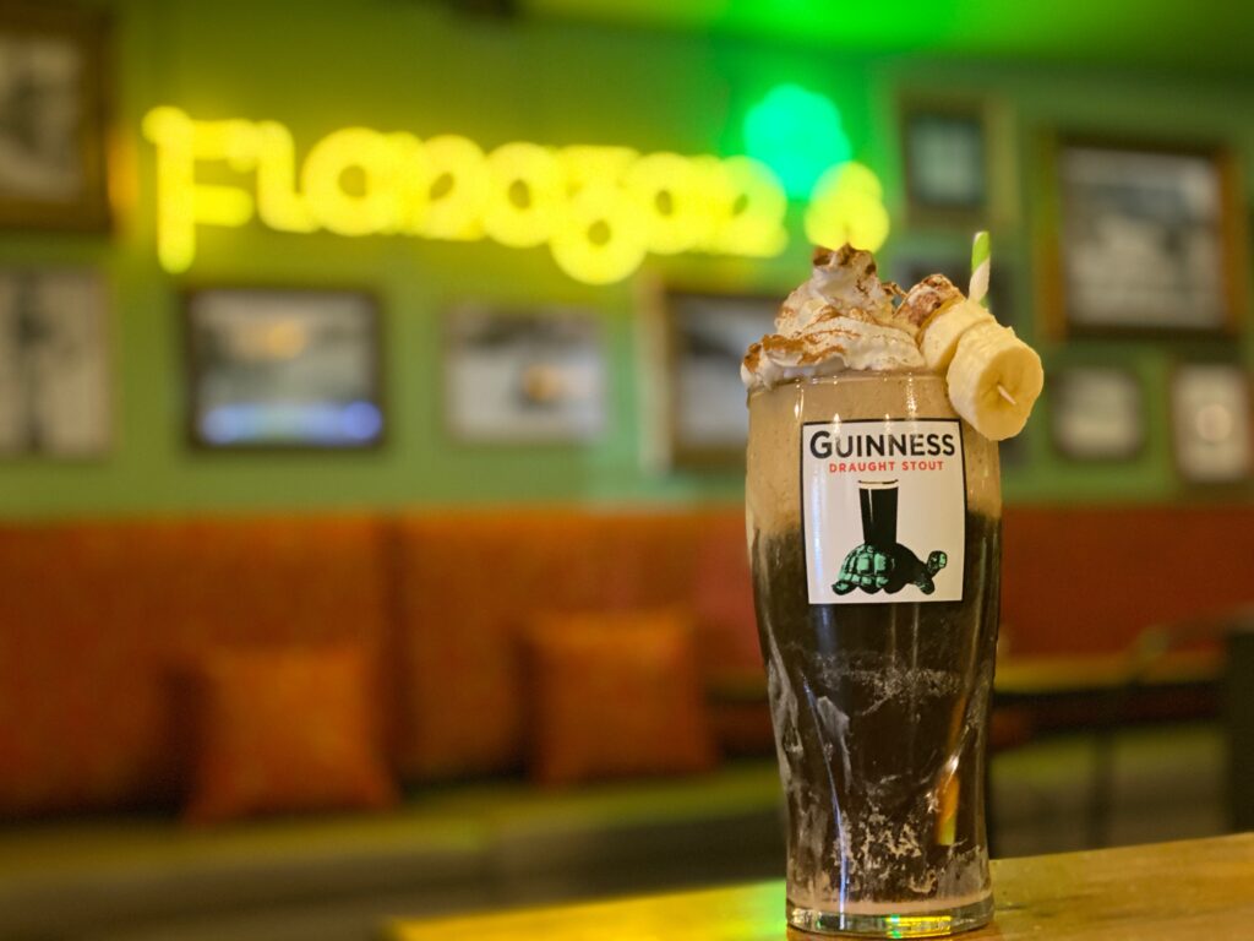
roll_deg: +2.3
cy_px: 470
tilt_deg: +5.6
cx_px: 627
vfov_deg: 28.0
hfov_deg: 36.8
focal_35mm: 52
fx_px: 1884
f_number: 2
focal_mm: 6
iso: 400
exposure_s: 1/24
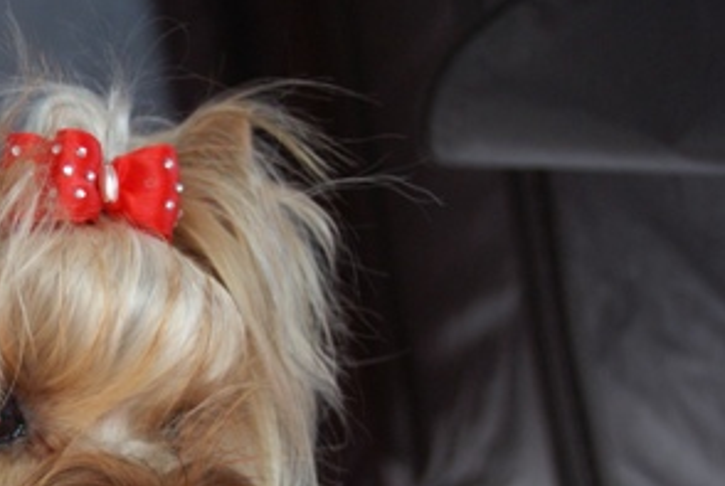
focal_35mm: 98
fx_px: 1977
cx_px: 21
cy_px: 426
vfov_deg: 13.9
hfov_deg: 20.2
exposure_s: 1/125
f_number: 4.5
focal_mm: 30
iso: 320
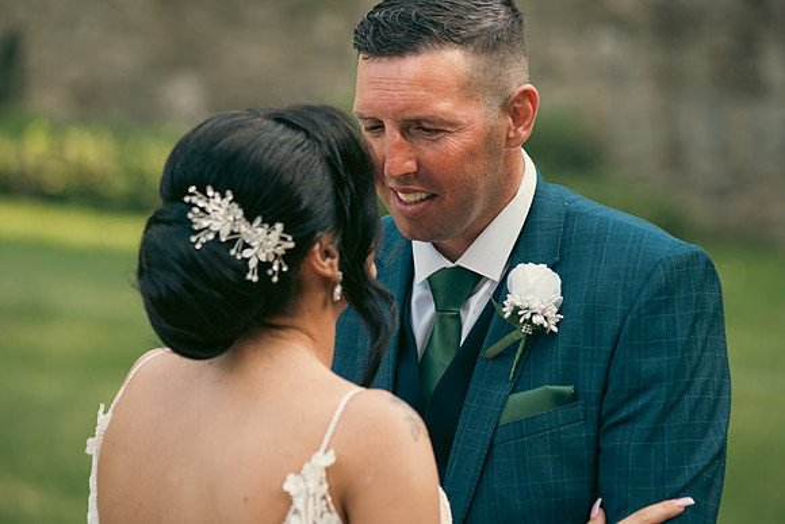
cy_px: 262
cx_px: 392
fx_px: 3380
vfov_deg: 8.9
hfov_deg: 13.2
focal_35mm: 155
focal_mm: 155
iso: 100
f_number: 3.5
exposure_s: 1/200
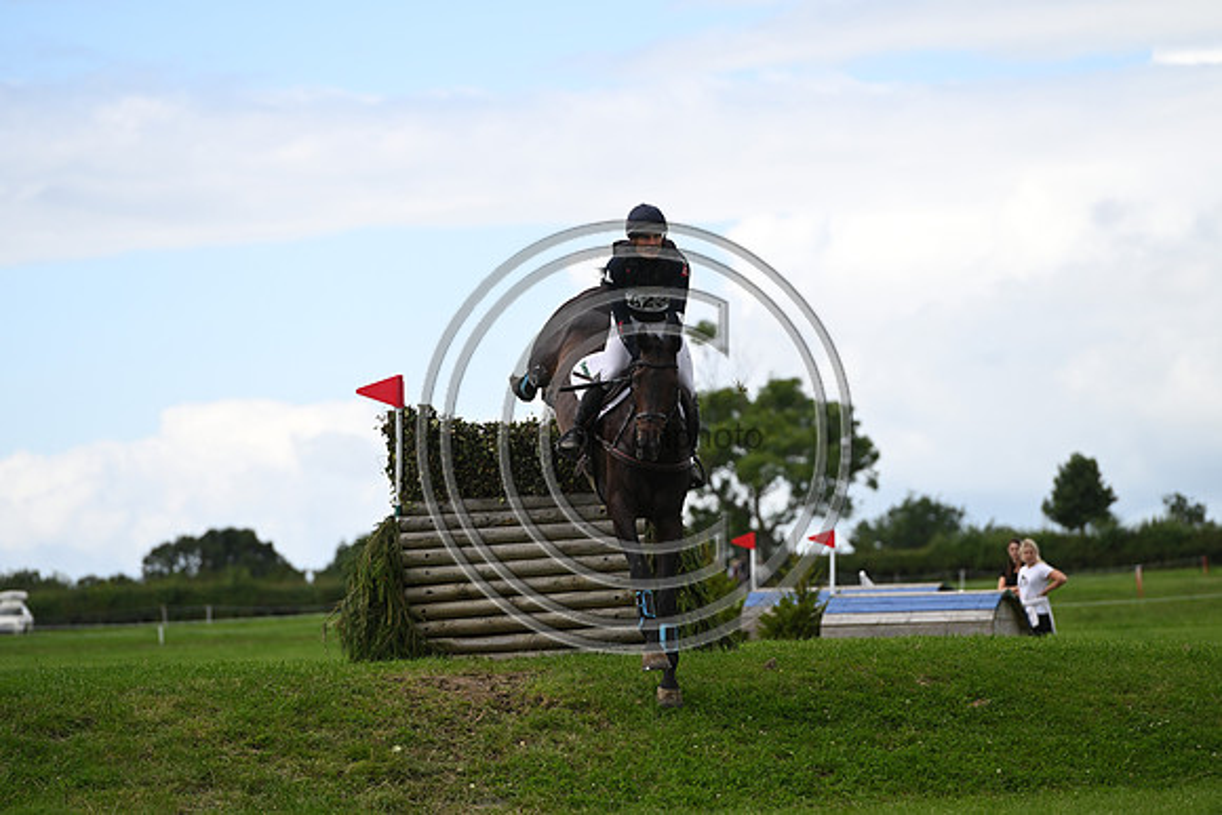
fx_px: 6790
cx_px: 611
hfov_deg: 10.3
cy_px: 408
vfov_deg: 6.9
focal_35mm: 200
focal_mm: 200
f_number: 4.5
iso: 220
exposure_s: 1/1250
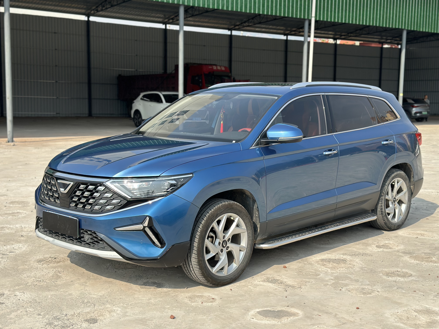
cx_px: 220
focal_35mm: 48
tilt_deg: -6.6
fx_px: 609
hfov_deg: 39.7
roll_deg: -0.2
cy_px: 164
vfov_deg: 30.3
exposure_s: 1/2252
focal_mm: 6.86
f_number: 1.78
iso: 80
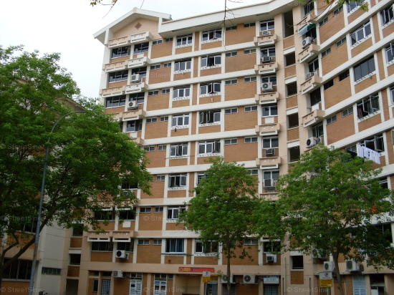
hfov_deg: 49.0
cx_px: 197
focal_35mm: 38
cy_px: 148
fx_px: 432
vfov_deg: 37.7
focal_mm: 6.3
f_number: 2.8
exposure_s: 1/350
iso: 80
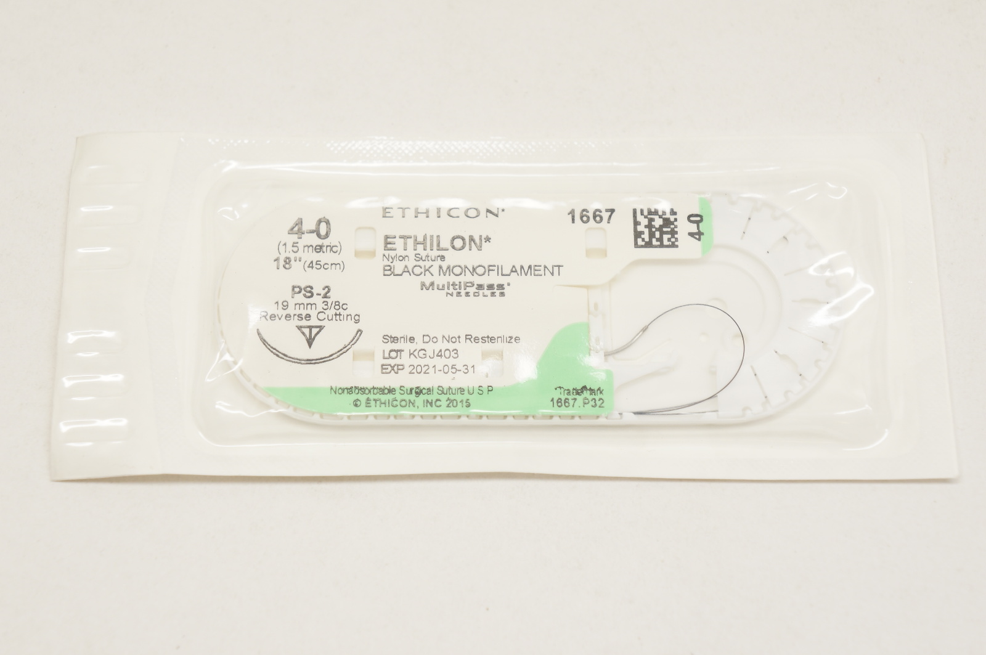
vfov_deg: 17.5
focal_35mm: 78
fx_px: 2134
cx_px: 493
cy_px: 328
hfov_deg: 26.0
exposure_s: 1/80
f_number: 6.3
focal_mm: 52
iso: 400
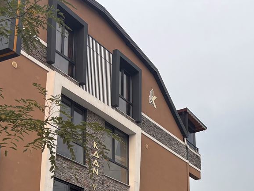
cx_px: 211
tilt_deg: +12.4
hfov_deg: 29.0
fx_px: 477
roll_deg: +2.0
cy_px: 223
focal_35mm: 65
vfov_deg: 21.2
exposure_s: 1/1248
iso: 50
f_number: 1.6
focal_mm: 5.96
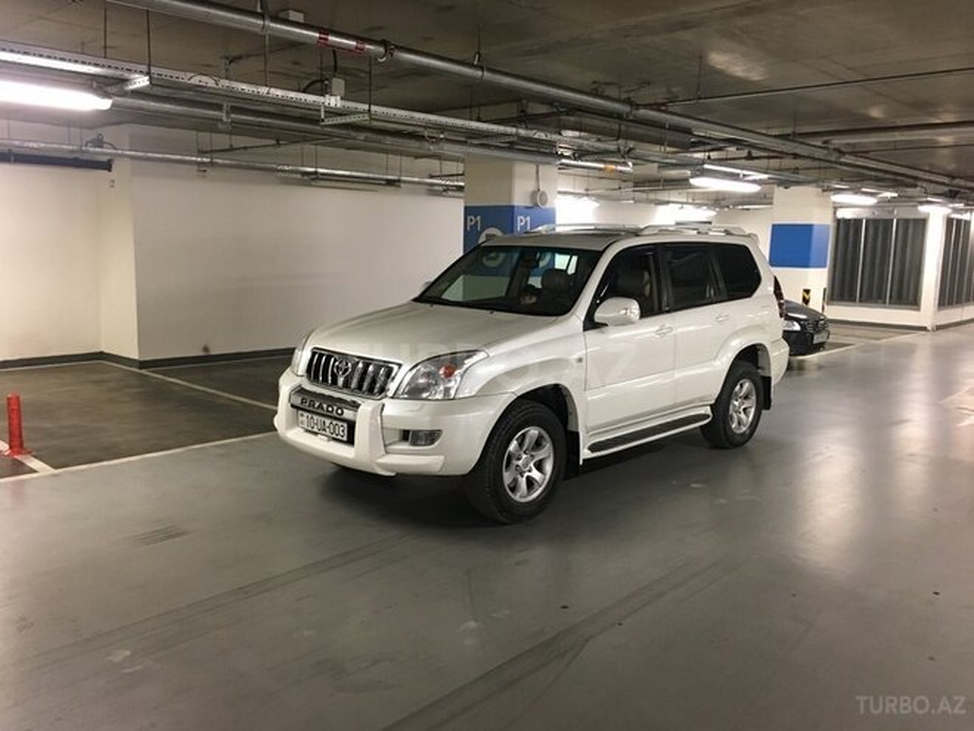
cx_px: 487
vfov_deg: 48.2
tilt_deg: -7.9
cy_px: 366
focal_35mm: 29
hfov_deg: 61.7
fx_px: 816
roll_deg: -0.9
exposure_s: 1/33
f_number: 2.2
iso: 160
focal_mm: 4.15
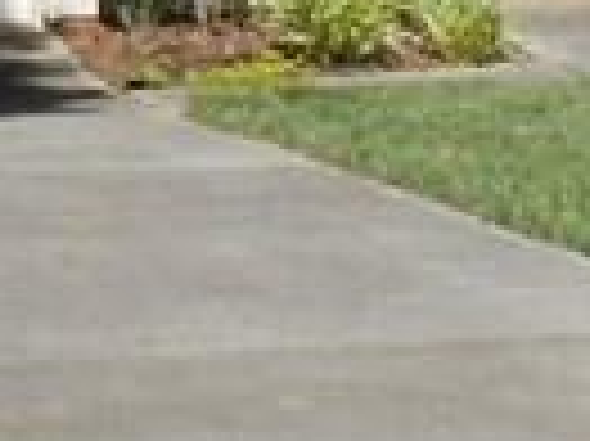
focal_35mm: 204
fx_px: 3474
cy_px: -576
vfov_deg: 6.9
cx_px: 207
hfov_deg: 9.7
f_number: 3.5
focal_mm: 4.6
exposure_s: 1/800
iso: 80
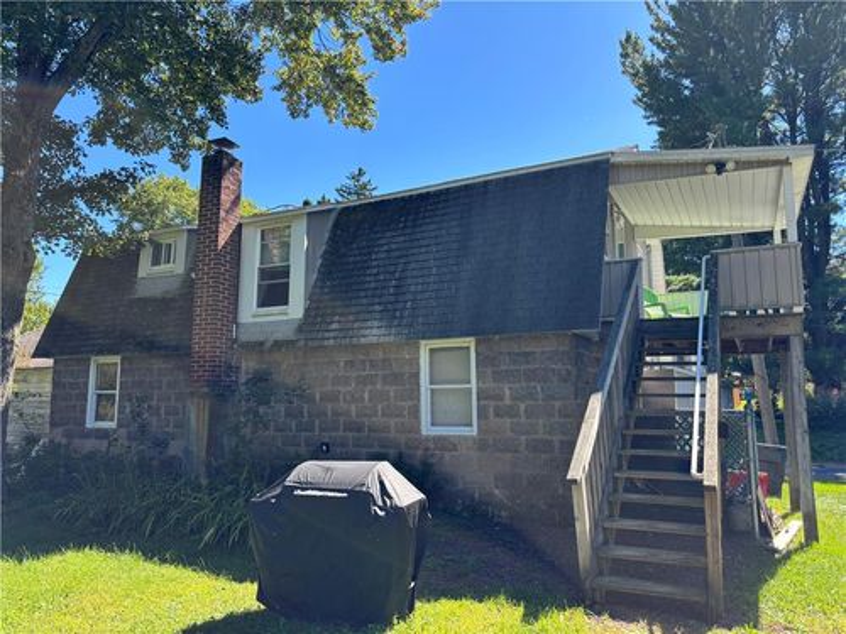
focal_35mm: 26
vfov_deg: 53.1
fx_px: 635
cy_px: 317
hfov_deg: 67.3
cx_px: 423
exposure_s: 1/775
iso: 50
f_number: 1.6
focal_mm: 5.96
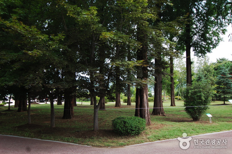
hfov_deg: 53.2
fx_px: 232
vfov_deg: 36.8
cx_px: 116
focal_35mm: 36
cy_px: 77
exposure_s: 1/500
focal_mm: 24
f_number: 4
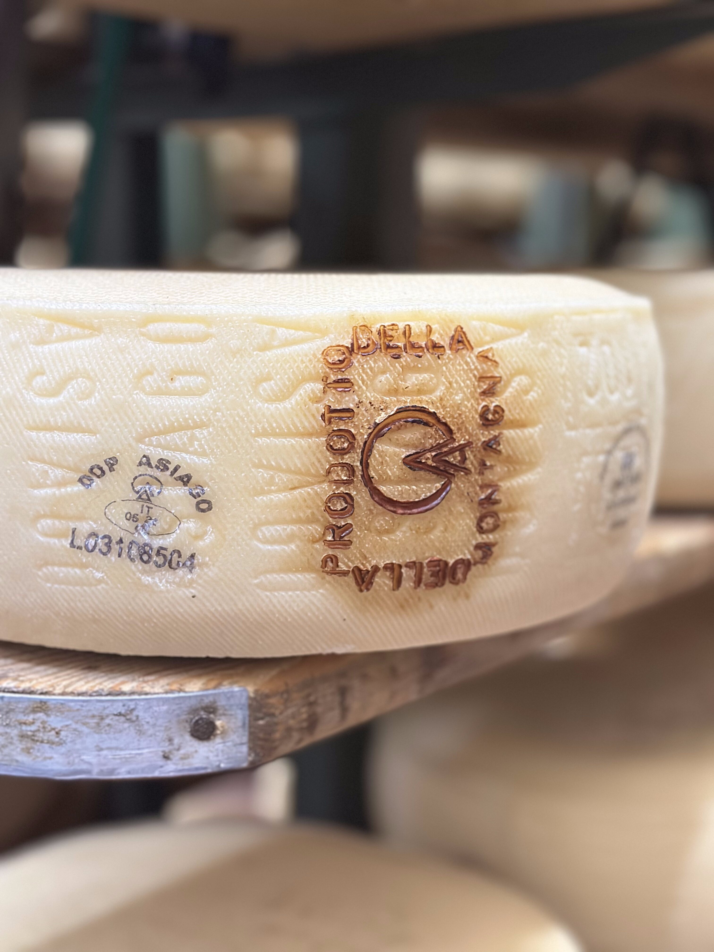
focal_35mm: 48
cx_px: 357
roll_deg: -0.5
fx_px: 1320
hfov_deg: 30.3
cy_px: 476
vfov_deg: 39.7
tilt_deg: -7.7
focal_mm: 6.86
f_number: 1.78
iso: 640
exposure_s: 1/33
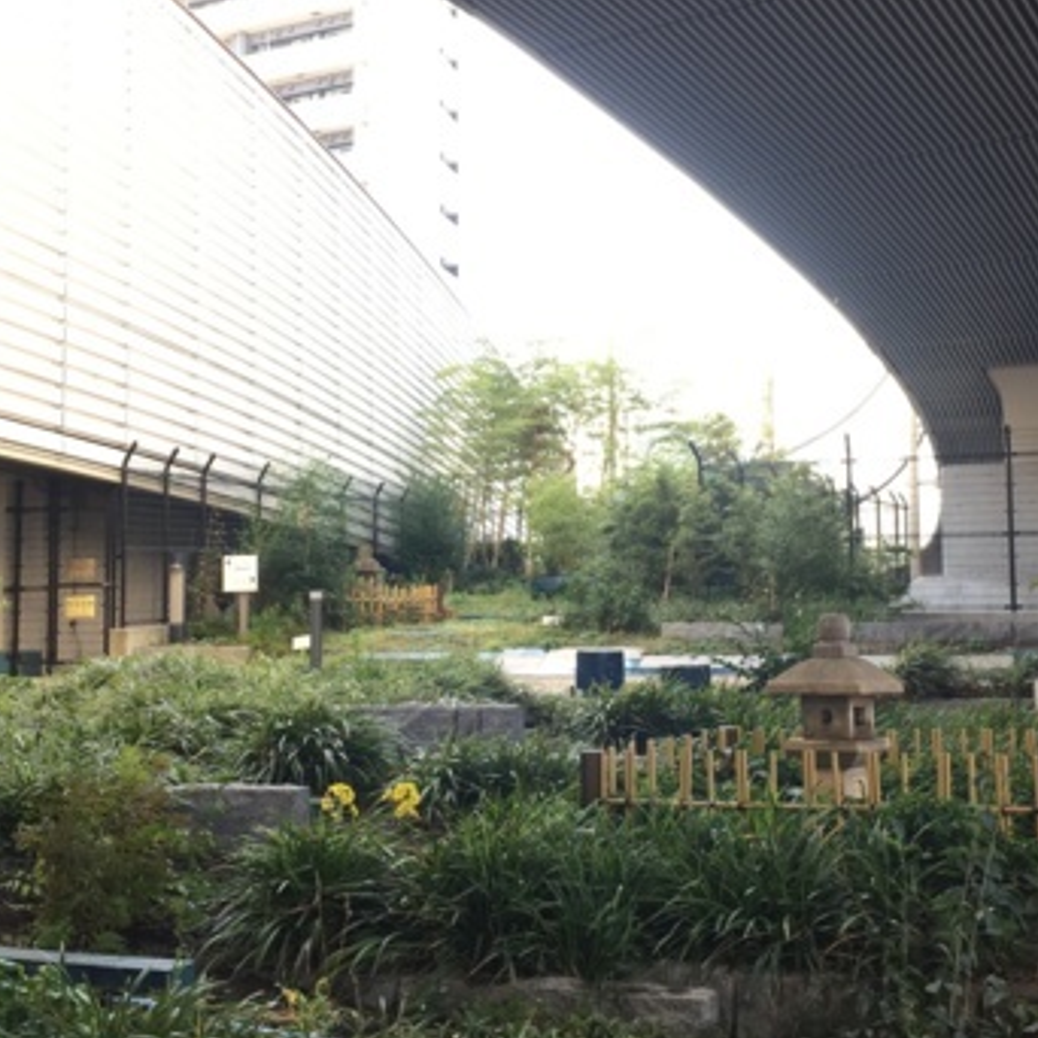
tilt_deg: +3.4
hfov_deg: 37.4
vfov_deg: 37.6
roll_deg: +0.4
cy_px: 507
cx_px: 619
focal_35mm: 45
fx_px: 1527
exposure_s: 1/120
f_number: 2.2
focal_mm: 4.15
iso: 50
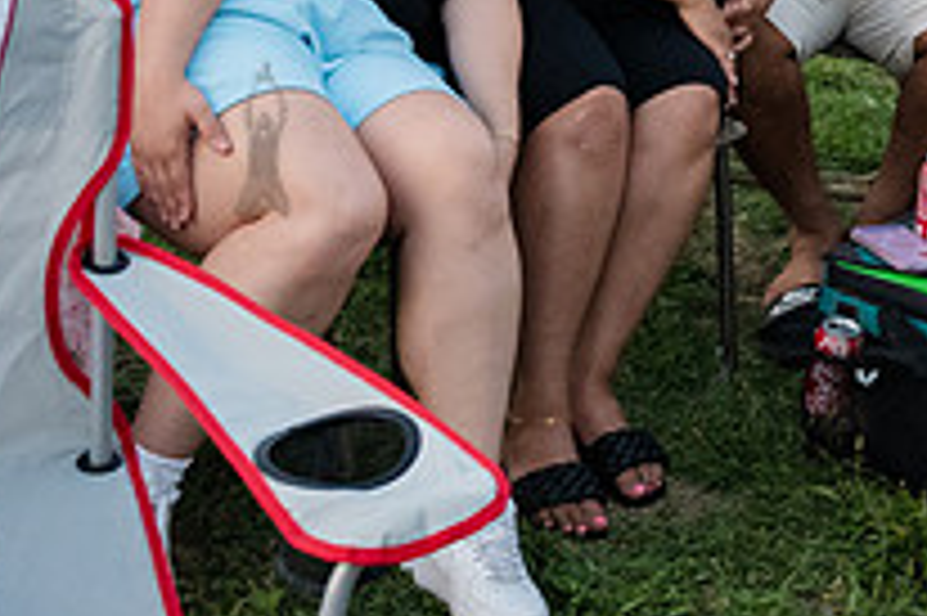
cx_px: 808
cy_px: -131
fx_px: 2470
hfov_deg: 20.9
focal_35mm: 96
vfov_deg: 13.8
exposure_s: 1/250
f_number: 4
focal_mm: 31
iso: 4000
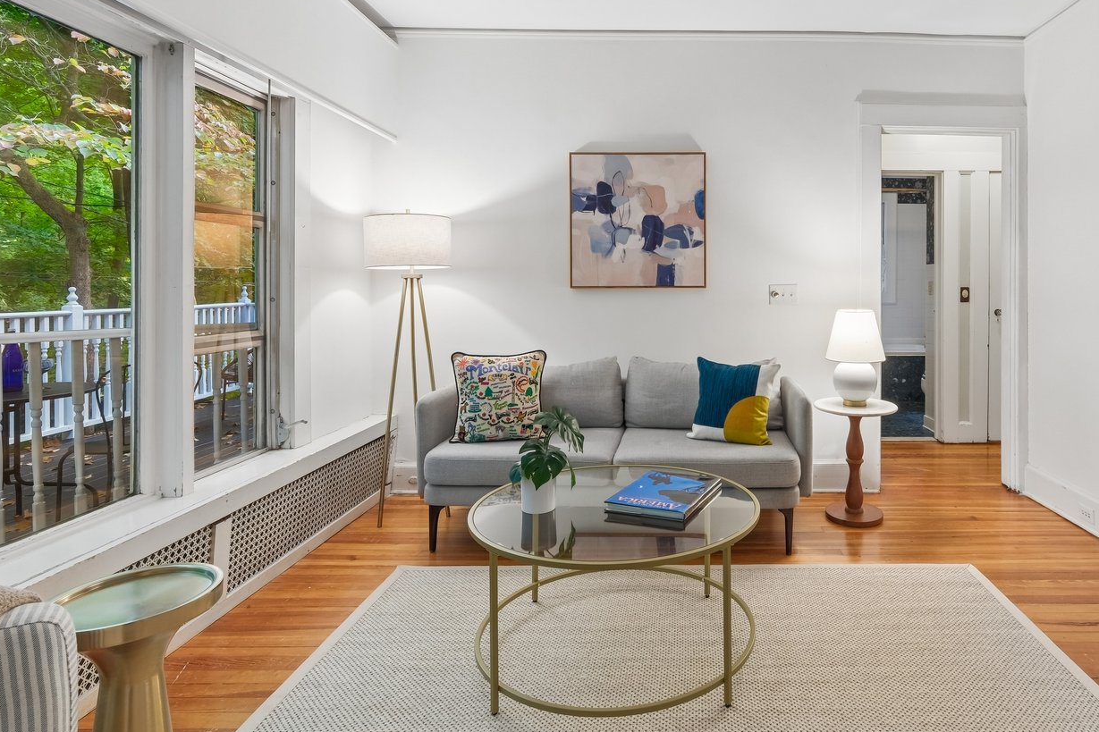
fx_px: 610
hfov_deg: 83.5
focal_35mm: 20
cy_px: 260
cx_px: 627
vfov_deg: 60.8
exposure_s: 1/4
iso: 200
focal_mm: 8
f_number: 8
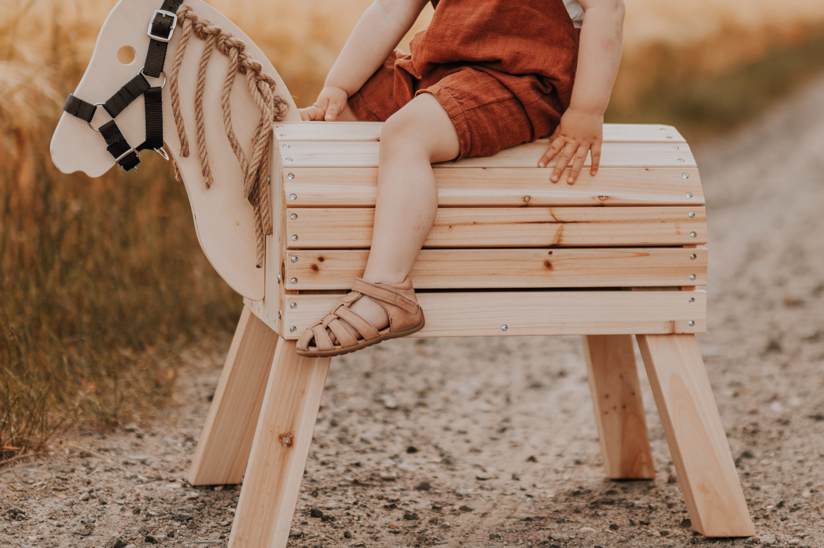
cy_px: 128
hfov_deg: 19.6
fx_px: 2379
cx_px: 502
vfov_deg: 13.1
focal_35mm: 104
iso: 100
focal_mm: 50
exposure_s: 1/800
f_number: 1.4
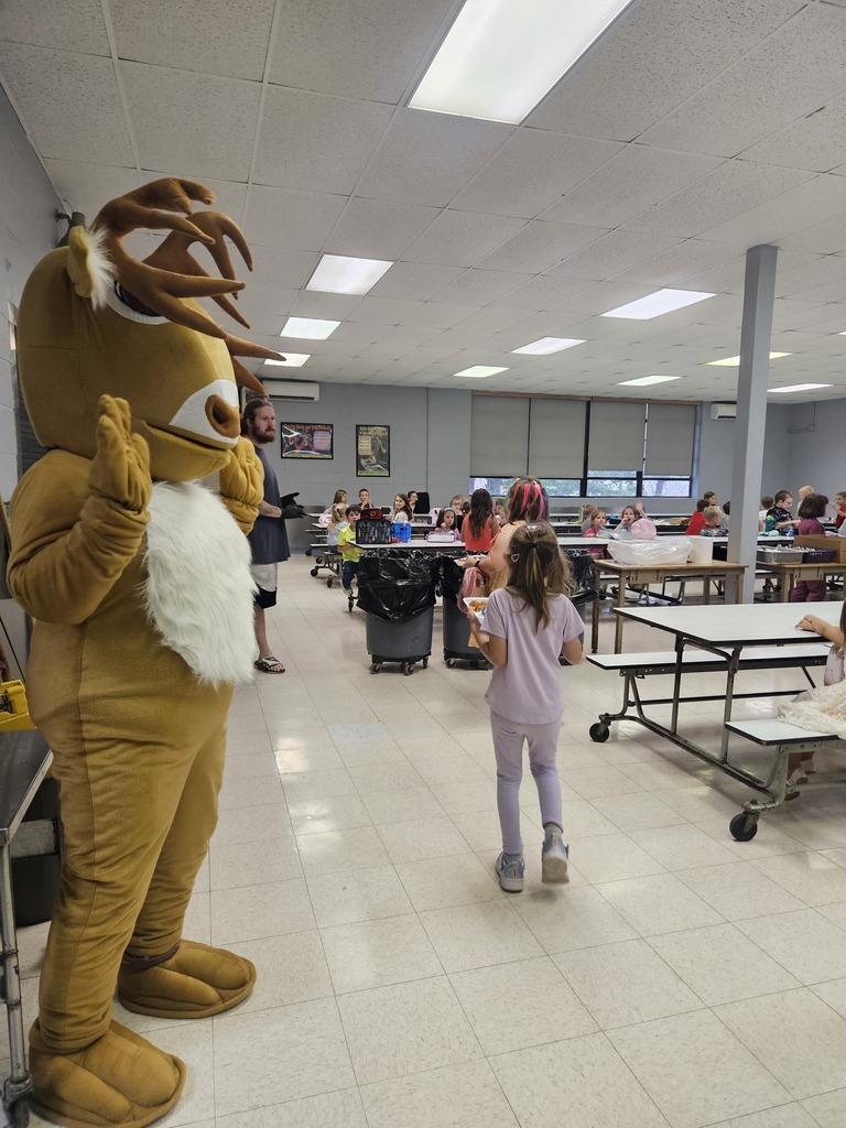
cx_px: 423
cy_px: 564
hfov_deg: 58.9
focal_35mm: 23
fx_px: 749
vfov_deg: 73.9
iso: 250
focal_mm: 5.4
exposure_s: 1/120
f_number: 1.8
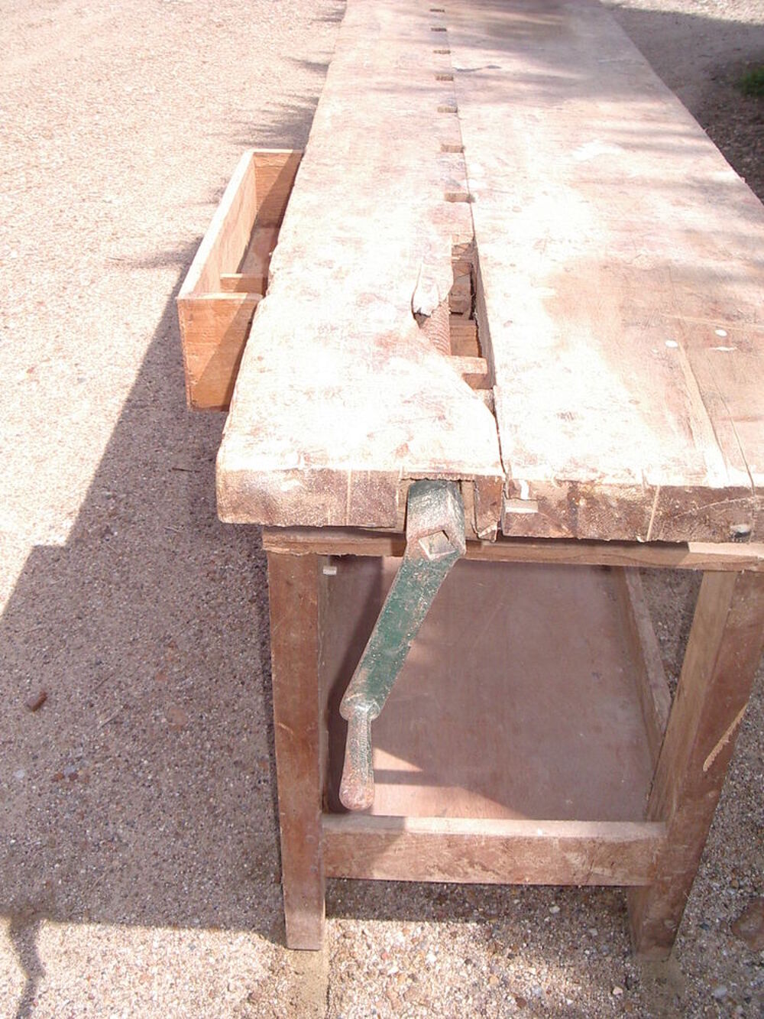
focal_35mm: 38
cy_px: 510
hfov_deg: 37.7
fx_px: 1118
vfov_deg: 49.0
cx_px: 382
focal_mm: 5.8
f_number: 4.8
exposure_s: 1/500
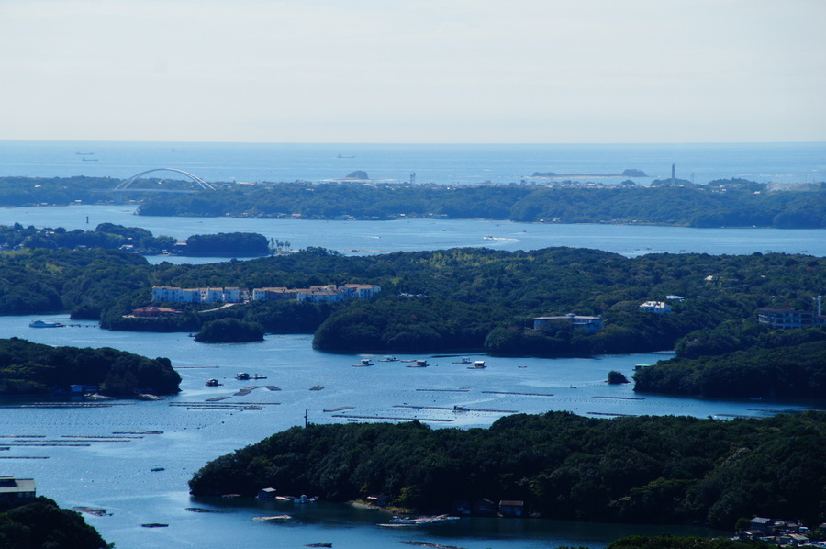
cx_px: 413
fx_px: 5019
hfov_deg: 9.4
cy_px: 274
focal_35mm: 219
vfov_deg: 6.3
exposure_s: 1/640
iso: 200
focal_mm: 146
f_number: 10
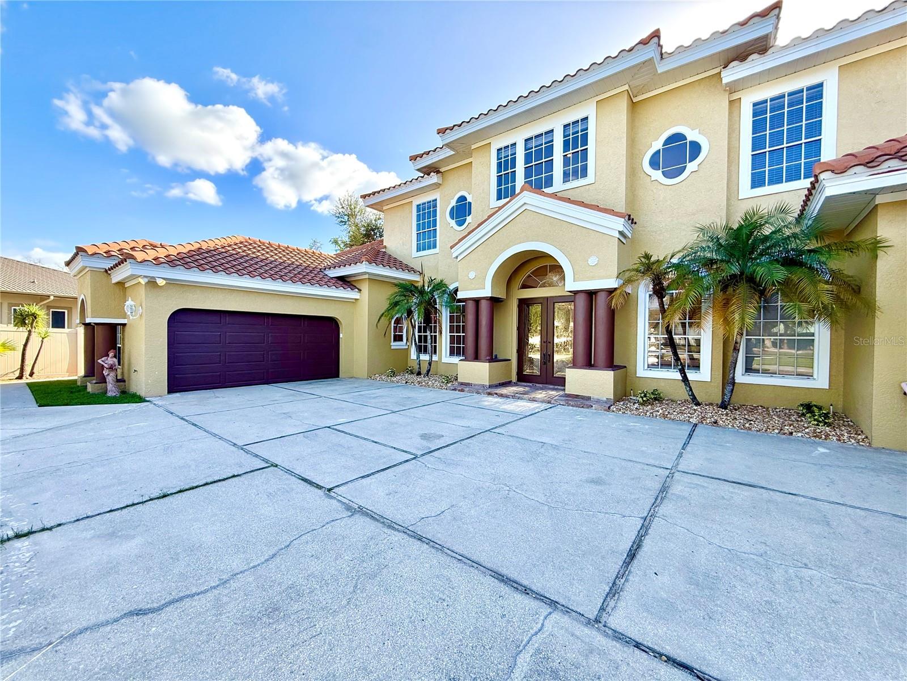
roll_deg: -1.1
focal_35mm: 14
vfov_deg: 85.7
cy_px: 340
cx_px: 454
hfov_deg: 102.1
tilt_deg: -0.2
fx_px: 367
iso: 64
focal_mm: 2.22
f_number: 2.2
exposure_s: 1/439
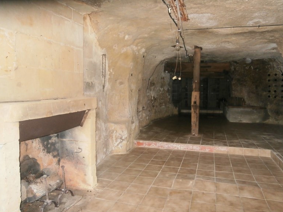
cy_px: 103
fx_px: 221
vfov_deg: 51.4
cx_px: 139
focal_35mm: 27
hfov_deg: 65.3
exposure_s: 1/30
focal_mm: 4.7
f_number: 2.8
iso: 200
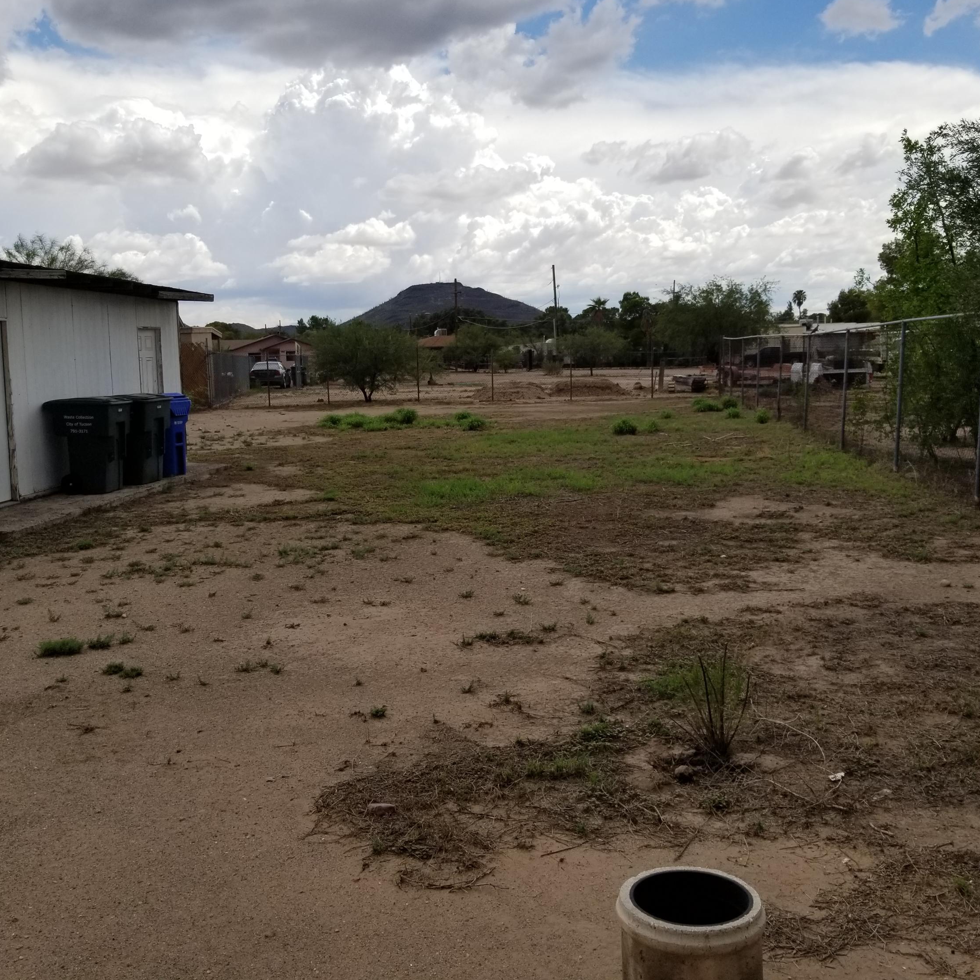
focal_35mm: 31
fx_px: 993
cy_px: 485
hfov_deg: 52.5
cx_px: 463
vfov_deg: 52.5
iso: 50
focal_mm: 4.25
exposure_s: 1/2896
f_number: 1.7
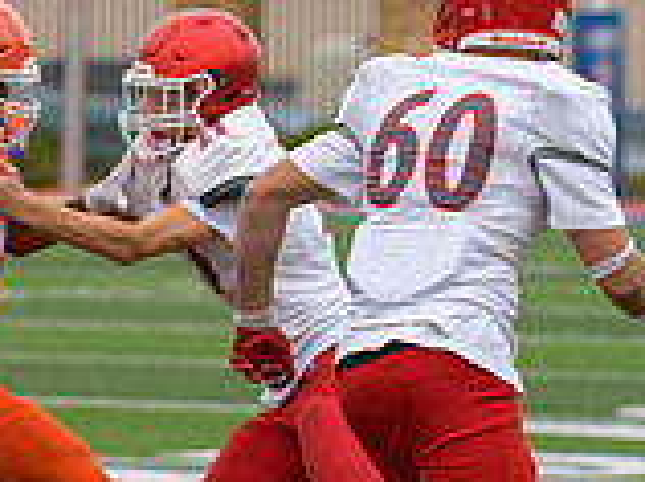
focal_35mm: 495
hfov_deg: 4.0
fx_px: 9209
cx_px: -98
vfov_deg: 3.0
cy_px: 398
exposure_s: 1/1000
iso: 280
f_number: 3.5
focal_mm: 140
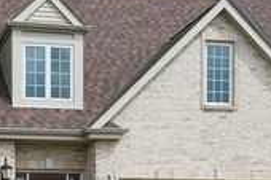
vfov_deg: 12.8
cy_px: 170
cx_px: 37
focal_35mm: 106
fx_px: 797
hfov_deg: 19.0
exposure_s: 1/320
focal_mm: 24
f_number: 10
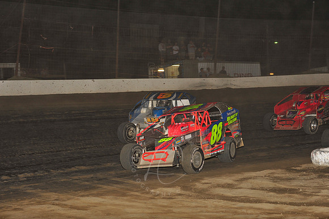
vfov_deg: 15.9
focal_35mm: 86
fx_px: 785
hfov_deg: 23.7
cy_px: 110
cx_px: 164
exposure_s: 1/320
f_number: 6.3
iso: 800
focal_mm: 86
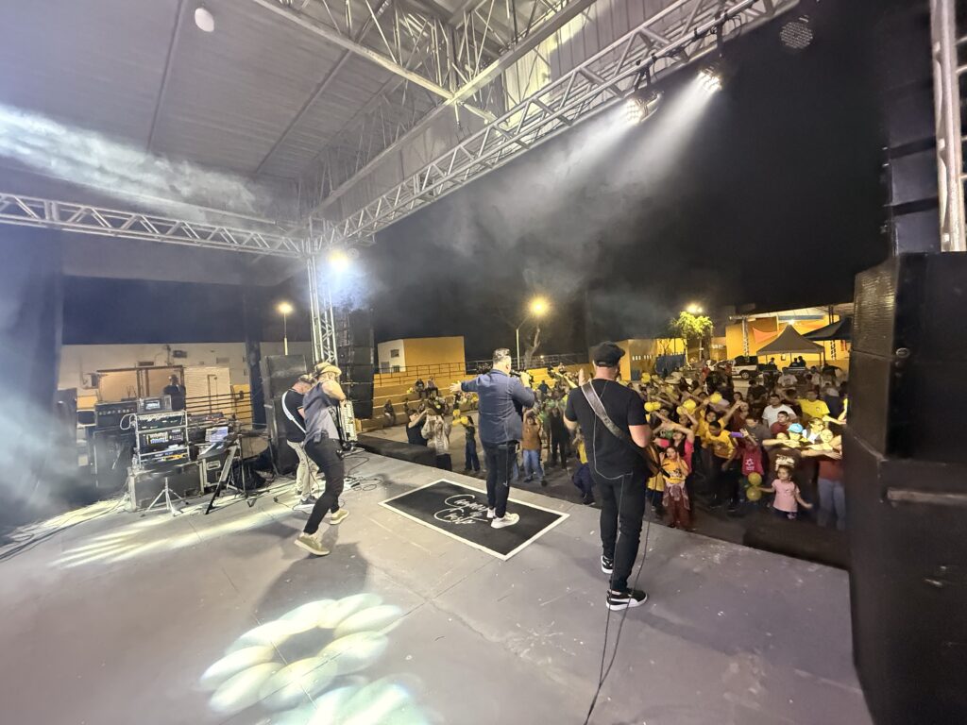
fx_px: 391
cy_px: 362
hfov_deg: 102.1
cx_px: 484
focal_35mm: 14
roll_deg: +4.2
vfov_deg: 85.7
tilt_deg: +0.5
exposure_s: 1/57
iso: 1000
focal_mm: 2.22
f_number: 2.2
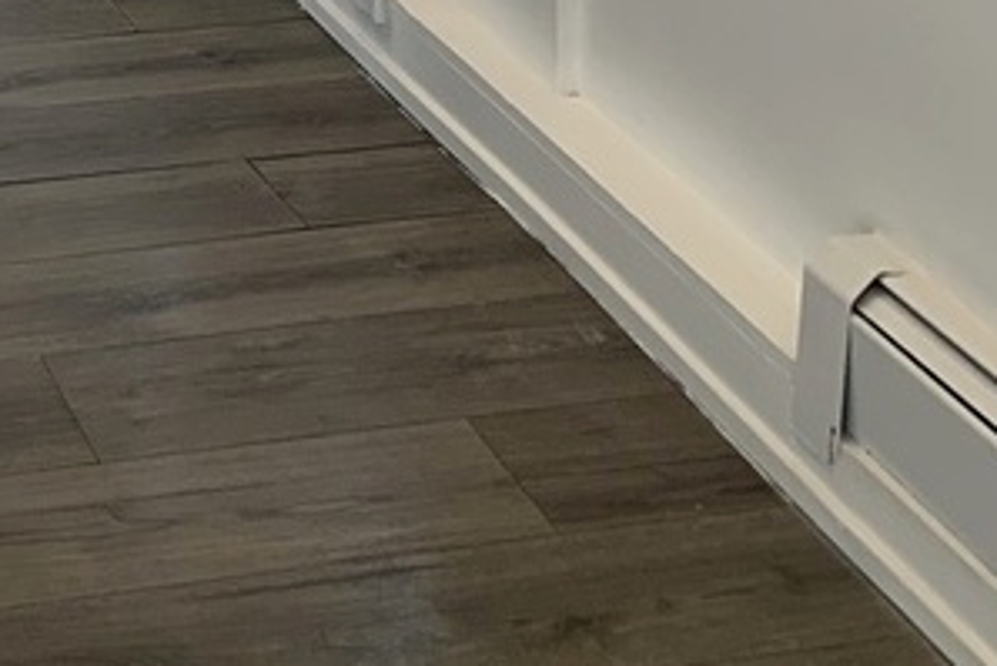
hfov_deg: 19.3
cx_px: -281
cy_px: -937
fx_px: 2715
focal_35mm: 98
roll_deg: +1.2
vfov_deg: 11.5
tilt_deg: -4.1
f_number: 1.8
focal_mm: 4.25
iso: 50
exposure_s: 1/121
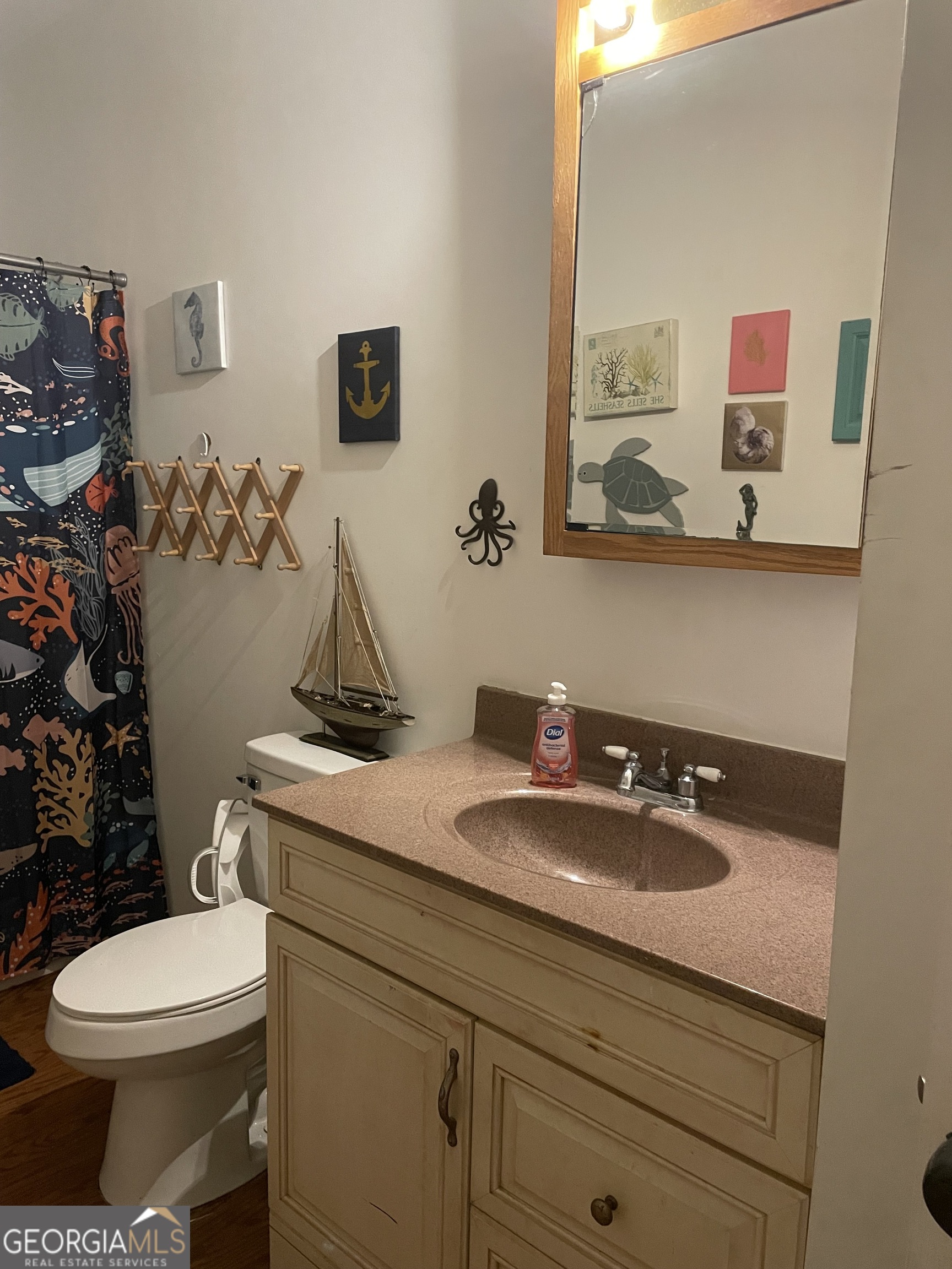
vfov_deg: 67.3
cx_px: 476
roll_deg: -1.3
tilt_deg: -8.1
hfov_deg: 53.1
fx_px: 953
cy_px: 634
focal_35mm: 26
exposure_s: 1/30
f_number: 1.6
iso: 640
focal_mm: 4.2
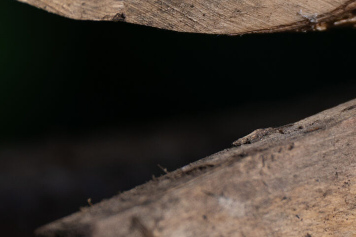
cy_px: 24
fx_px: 5051
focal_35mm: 511
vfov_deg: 2.7
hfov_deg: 4.0
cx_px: 272
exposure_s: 1/320
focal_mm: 96
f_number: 5.6
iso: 64
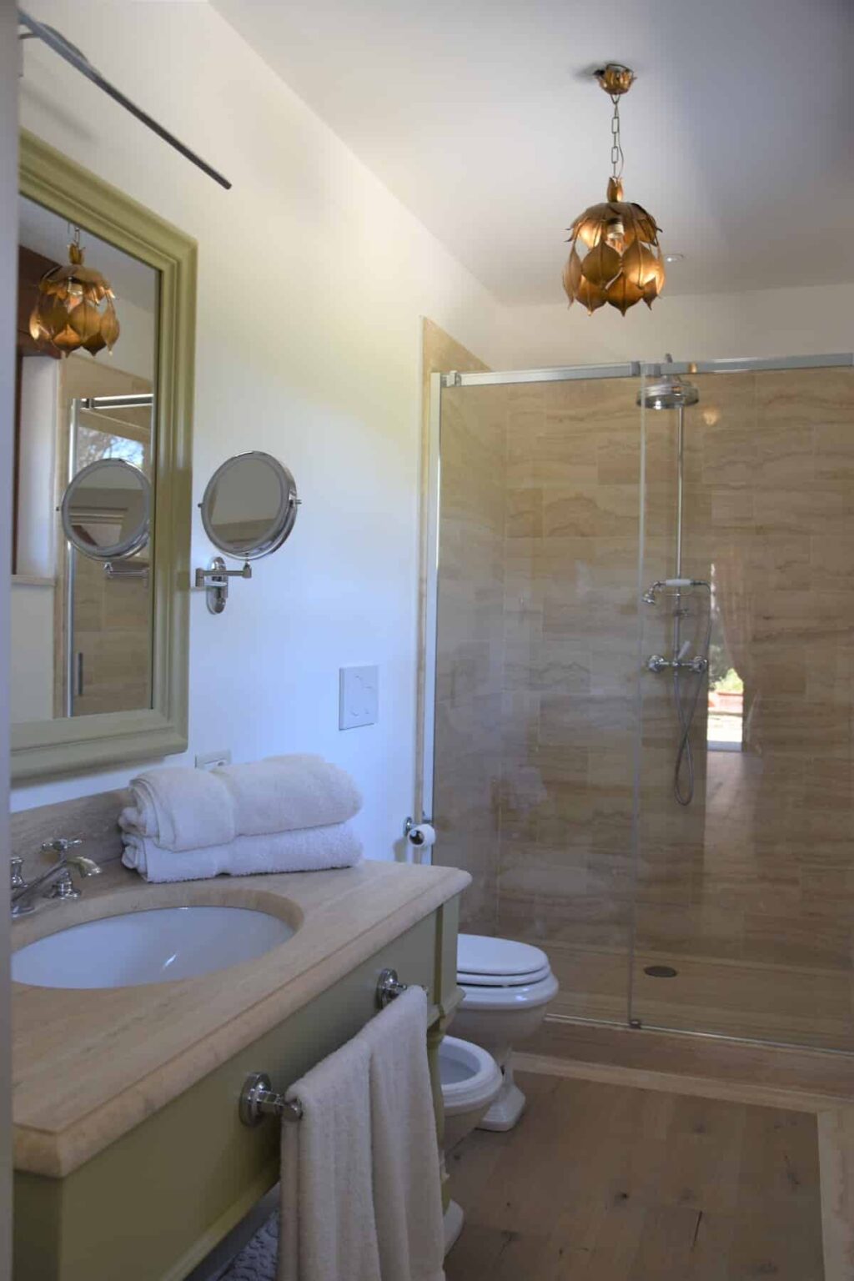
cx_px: 427
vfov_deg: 59.5
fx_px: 1121
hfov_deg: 41.7
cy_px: 640
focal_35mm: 32
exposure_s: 1/20
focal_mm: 21
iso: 125
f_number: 3.8
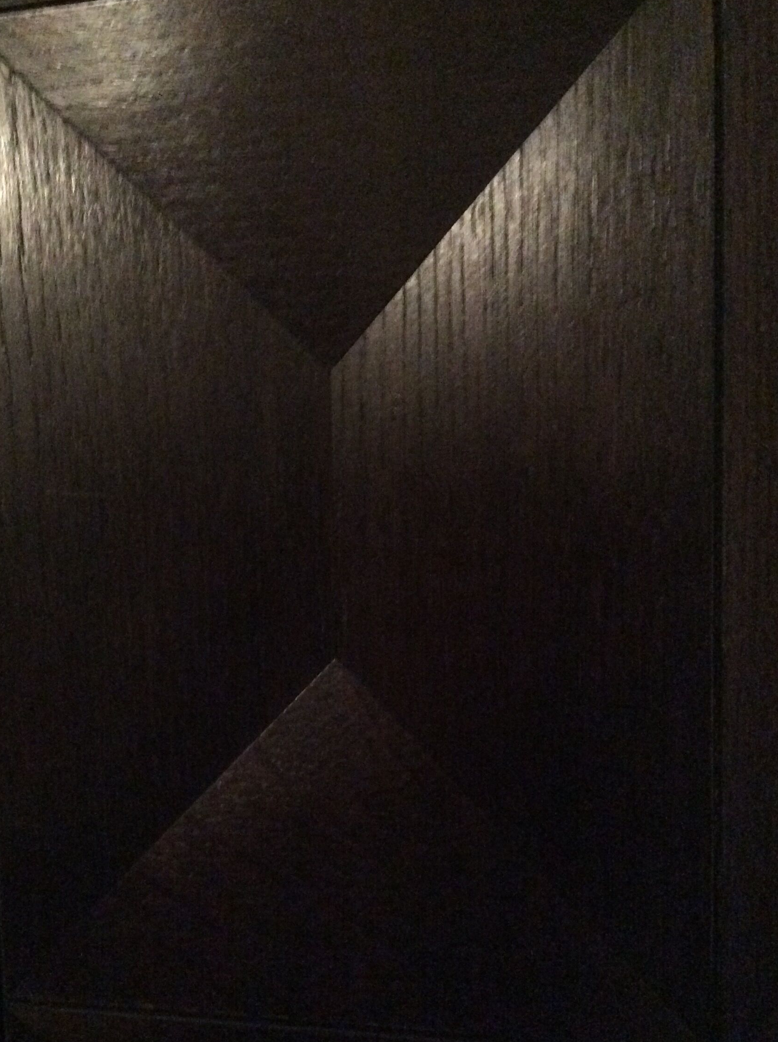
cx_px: 336
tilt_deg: -5.0
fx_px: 1112
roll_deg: +0.9
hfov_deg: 38.5
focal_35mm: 37
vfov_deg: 50.1
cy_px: 584
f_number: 2.4
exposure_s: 1/17
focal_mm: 3.3
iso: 800
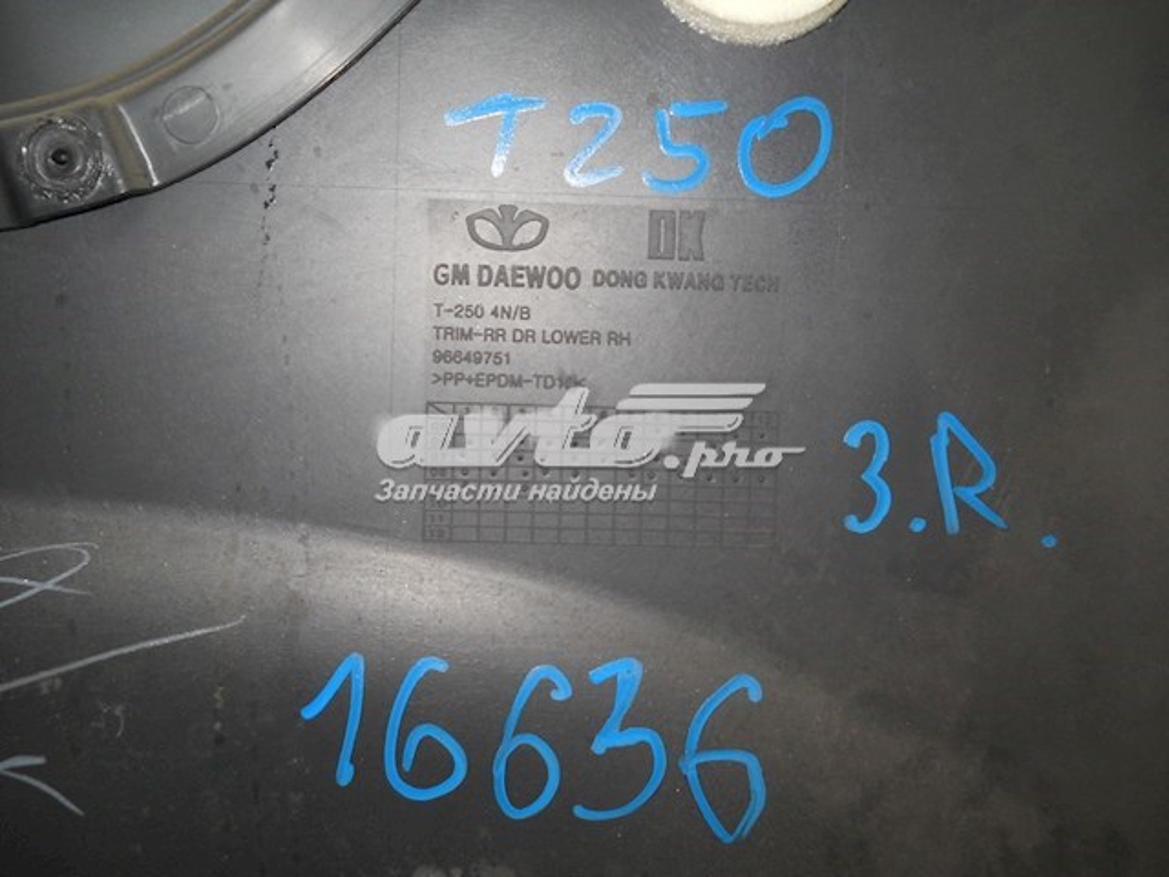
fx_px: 1385
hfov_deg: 45.8
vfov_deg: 35.1
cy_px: 438
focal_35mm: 41
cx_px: 584
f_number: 5.5
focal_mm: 6.72
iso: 80
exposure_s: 1/30
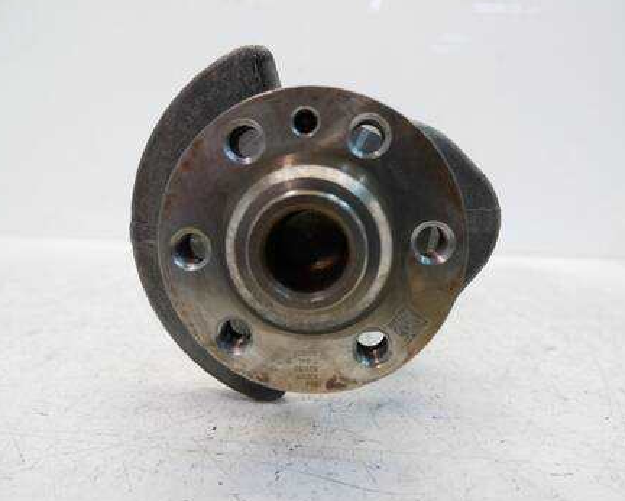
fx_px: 481
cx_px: 310
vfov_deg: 55.0
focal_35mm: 26
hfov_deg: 66.0
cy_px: 248
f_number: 3.5
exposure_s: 1/60
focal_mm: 12
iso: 500
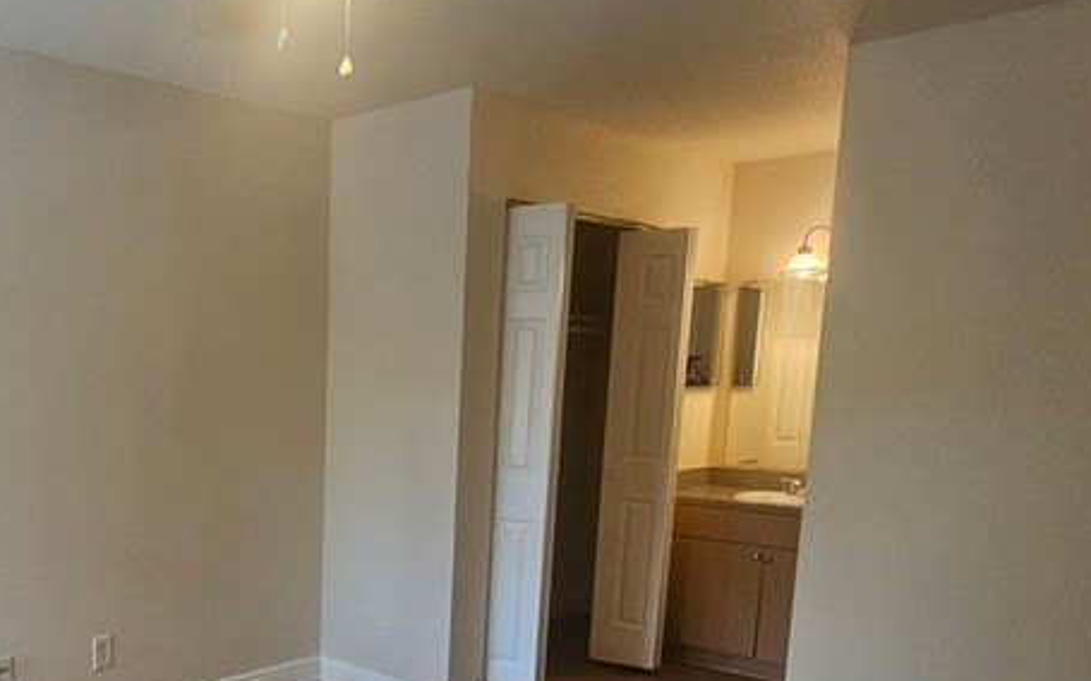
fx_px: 921
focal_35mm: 31
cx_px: 221
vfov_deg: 39.3
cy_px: 523
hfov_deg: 56.8
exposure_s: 1/60
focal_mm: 2.2
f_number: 2.2
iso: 200
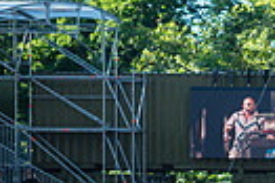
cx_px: 581
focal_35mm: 155
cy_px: 239
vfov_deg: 8.7
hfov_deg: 11.7
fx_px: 1183
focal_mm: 35
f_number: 3.5
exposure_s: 1/800
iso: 400
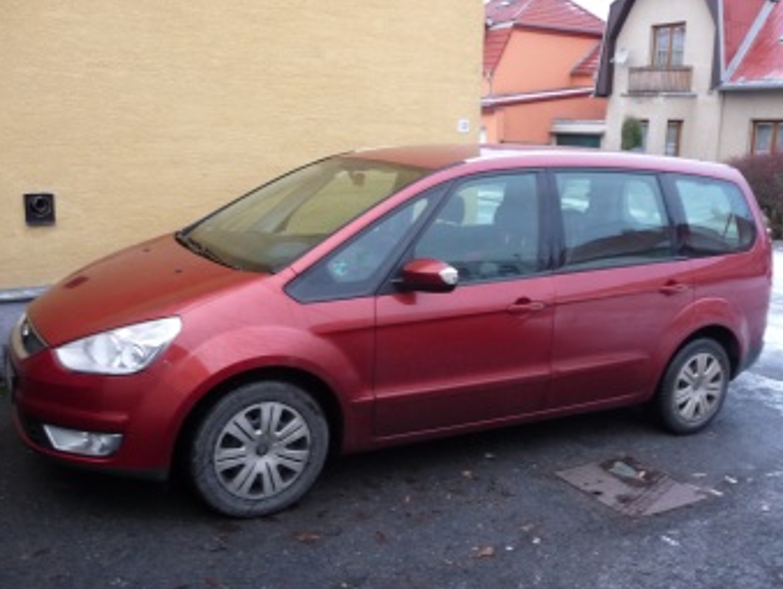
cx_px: 395
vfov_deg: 43.0
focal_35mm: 33
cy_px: 286
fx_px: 747
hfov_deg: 55.3
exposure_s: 1/20
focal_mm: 4.7
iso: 200
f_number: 3.3
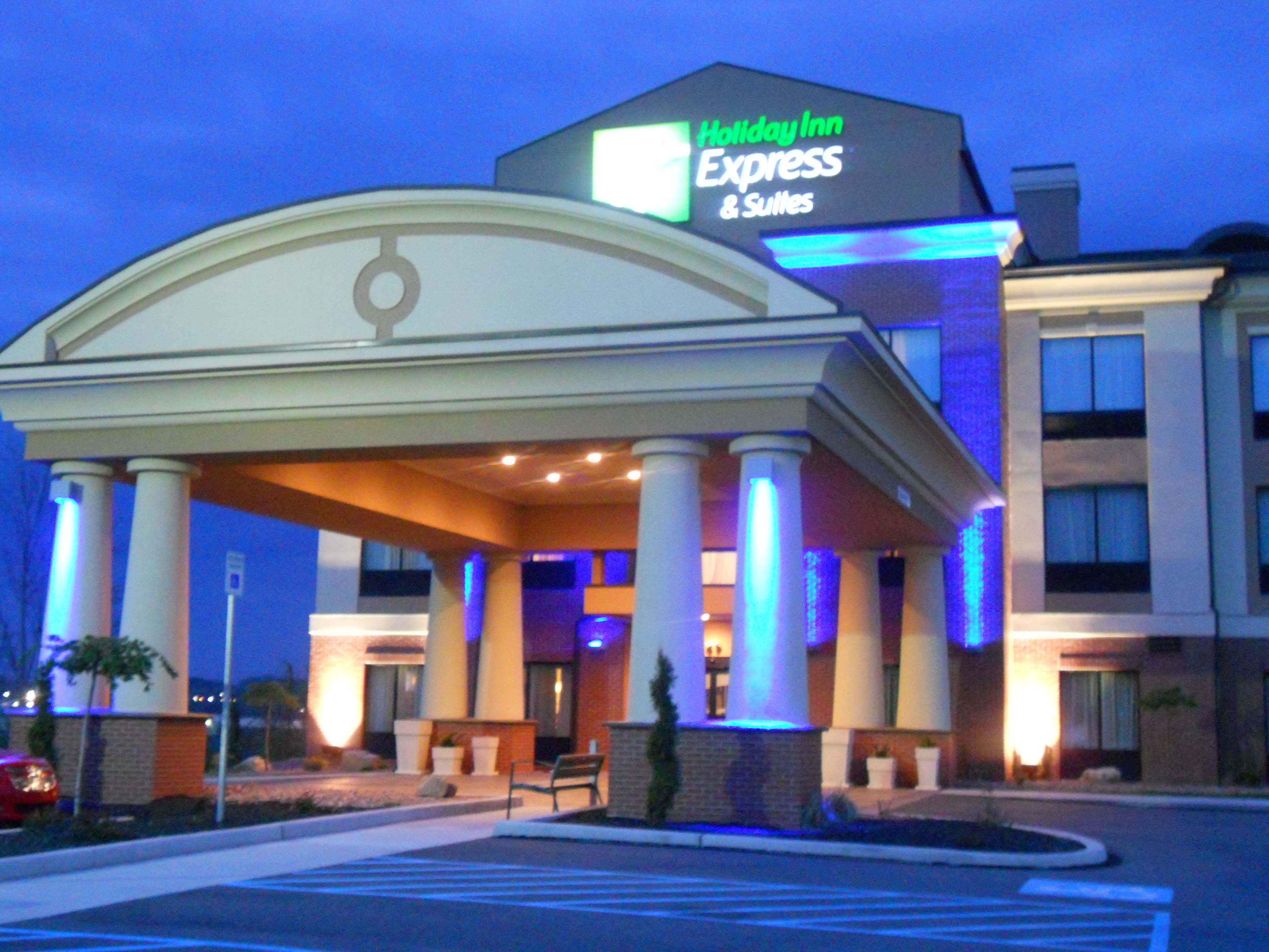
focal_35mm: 46
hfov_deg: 41.2
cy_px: 476
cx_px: 634
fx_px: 1686
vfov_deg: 31.5
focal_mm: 8.2
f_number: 4.3
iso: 800
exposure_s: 1/6
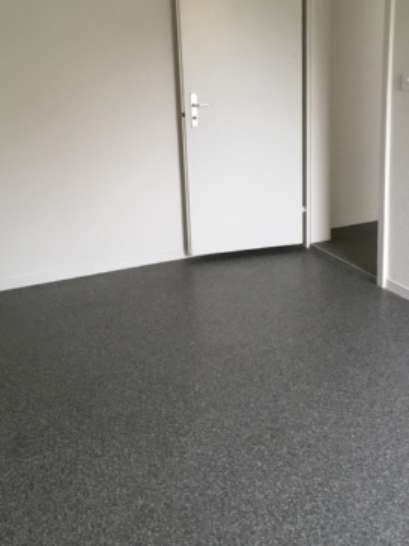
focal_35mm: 40
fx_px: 631
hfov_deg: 35.9
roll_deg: +2.4
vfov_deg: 46.4
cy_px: 206
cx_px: 222
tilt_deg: -14.9
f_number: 2.2
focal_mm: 4.15
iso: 80
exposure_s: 1/33
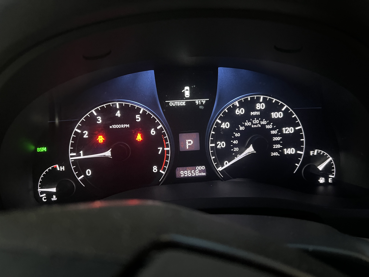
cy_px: 138
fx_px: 277
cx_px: 184
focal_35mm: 26
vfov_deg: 53.1
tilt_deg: -26.6
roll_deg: +0.9
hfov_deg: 67.3
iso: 800
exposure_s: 1/25
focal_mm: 5.7
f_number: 1.5
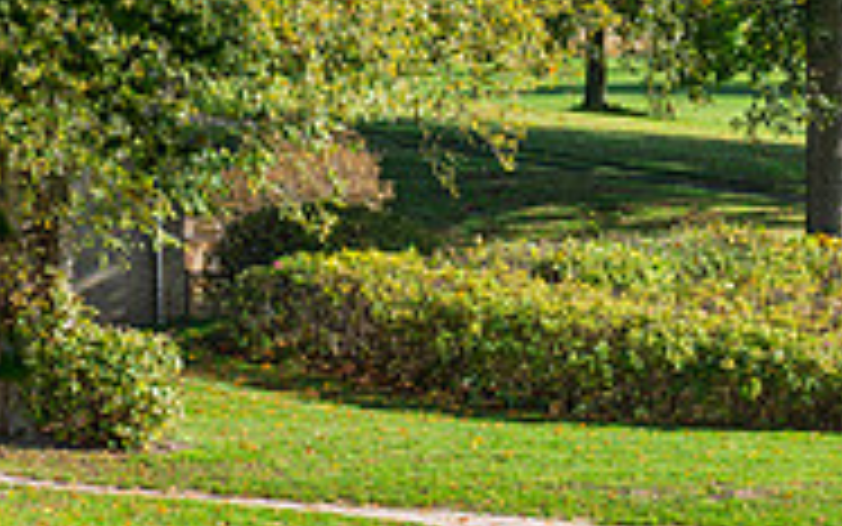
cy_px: 425
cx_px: 856
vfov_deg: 3.5
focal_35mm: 378
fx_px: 8677
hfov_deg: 5.5
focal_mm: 116
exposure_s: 1/2500
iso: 250
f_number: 2.8
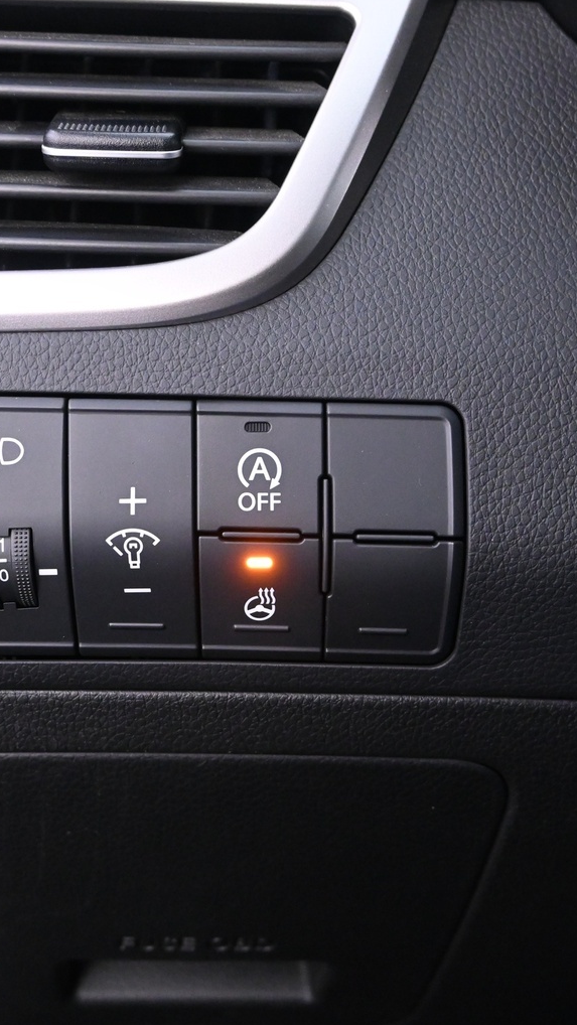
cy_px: 535
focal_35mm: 46
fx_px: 1257
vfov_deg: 44.3
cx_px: 205
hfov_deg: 25.7
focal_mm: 18.5
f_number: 4.5
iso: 3200
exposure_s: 1/13
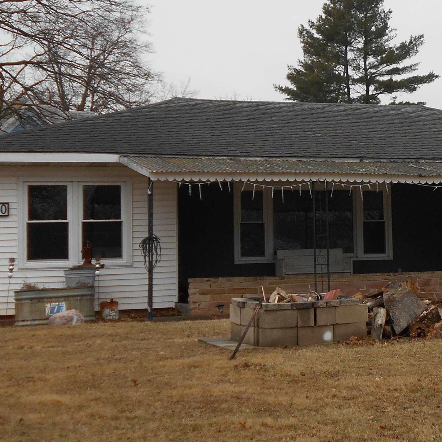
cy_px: 178
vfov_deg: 21.1
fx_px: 1185
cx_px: 474
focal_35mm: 82
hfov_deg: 20.3
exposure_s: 1/100
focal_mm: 6.7
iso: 80
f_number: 3.9
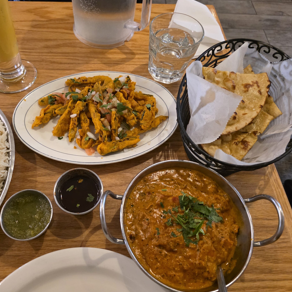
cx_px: 115
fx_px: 267
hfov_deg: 56.8
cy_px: 143
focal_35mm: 28
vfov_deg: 57.3
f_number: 1.7
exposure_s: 1/120
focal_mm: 6.3
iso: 1250
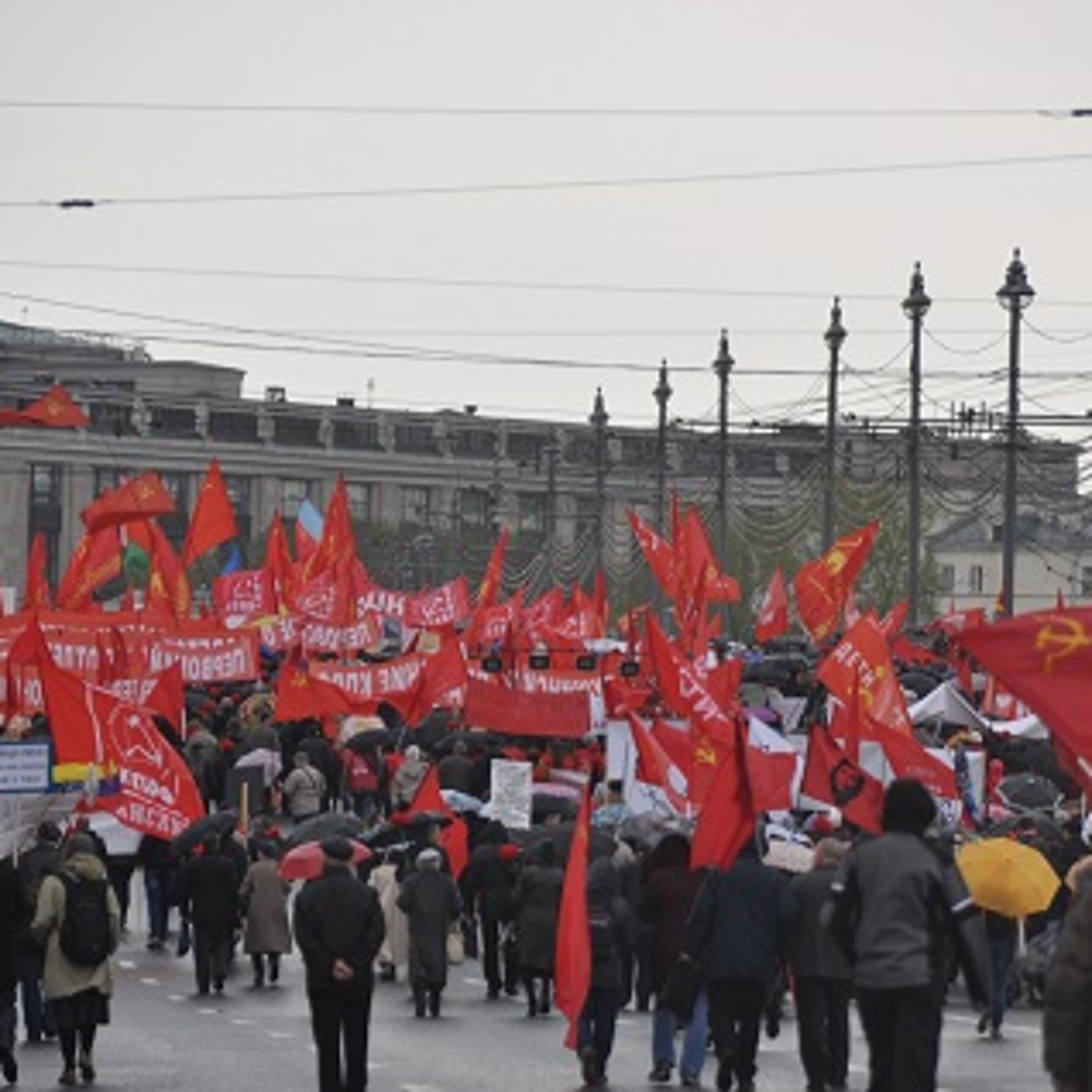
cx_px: 599
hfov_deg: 4.7
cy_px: 561
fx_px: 13337
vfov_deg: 4.7
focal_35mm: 374
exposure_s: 1/200
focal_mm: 185
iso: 220
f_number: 6
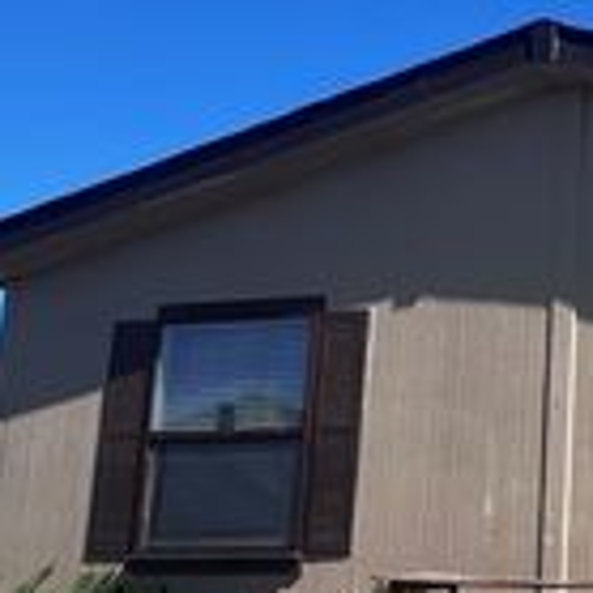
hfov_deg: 22.2
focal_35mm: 53
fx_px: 1027
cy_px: 375
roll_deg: +0.0
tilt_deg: +7.2
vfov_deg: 32.0
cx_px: 1020
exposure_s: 1/645
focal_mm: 1.57
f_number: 1.8
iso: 32
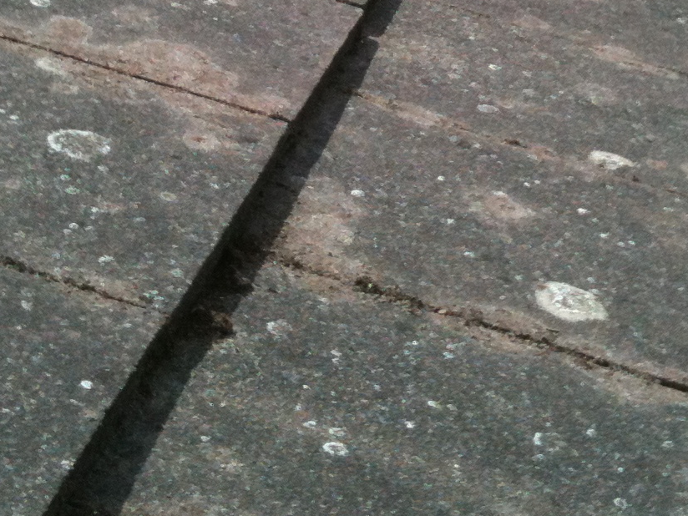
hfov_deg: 22.5
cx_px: 399
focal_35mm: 87
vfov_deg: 16.4
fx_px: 1729
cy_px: -61
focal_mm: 3.85
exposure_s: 1/950
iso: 64
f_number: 2.8
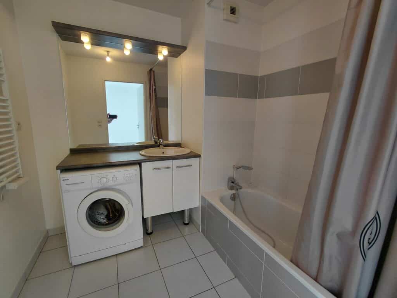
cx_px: 198
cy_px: 149
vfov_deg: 78.1
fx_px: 183
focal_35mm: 16
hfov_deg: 94.5
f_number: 2.2
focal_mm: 1.64
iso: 80
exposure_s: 1/50
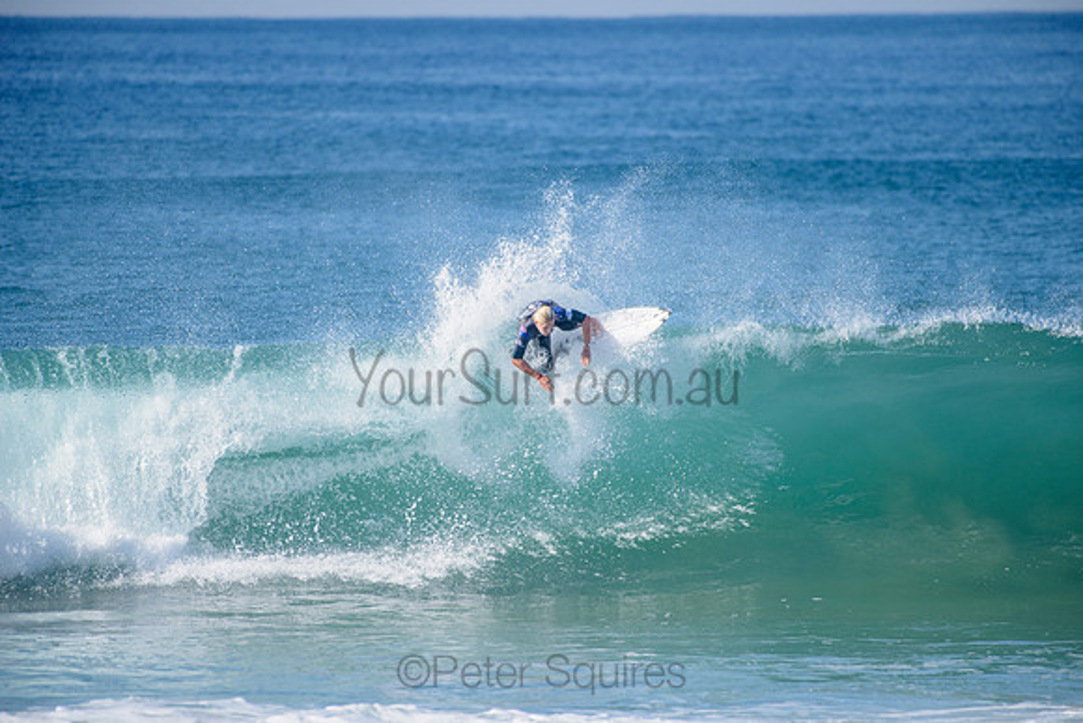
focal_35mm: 500
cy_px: 362
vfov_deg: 2.8
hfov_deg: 4.1
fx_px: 15044
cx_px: 542
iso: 320
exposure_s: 1/2500
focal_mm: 500
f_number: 5.6
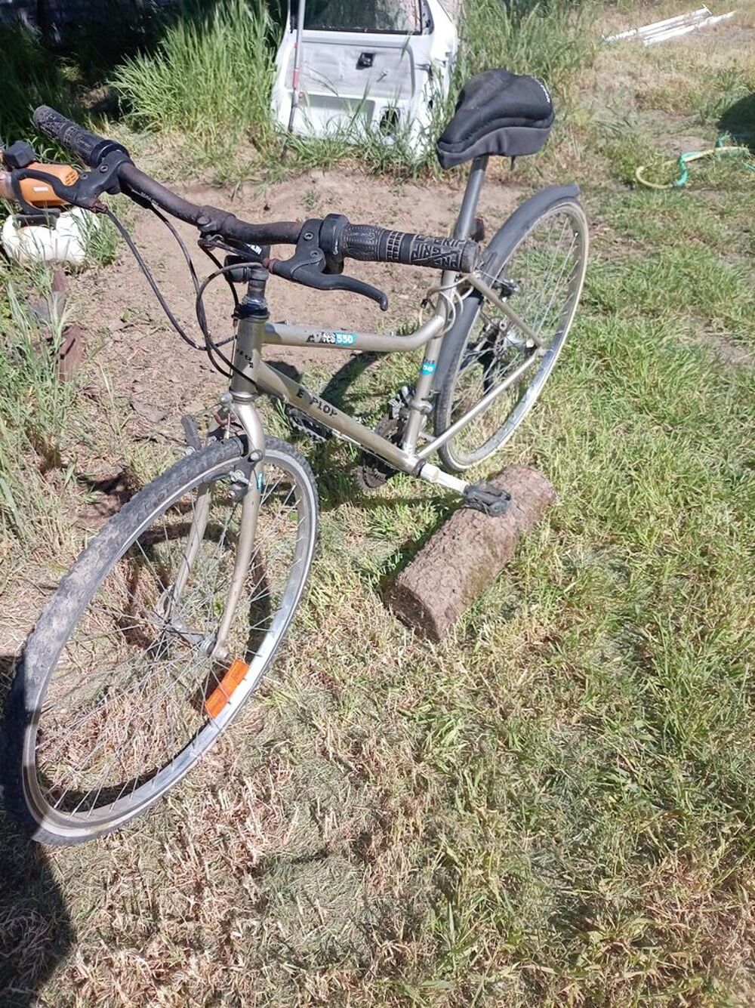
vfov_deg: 69.4
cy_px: 504
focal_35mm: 25
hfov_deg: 54.8
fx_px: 728
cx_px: 378
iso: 100
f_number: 1.8
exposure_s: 1/1149
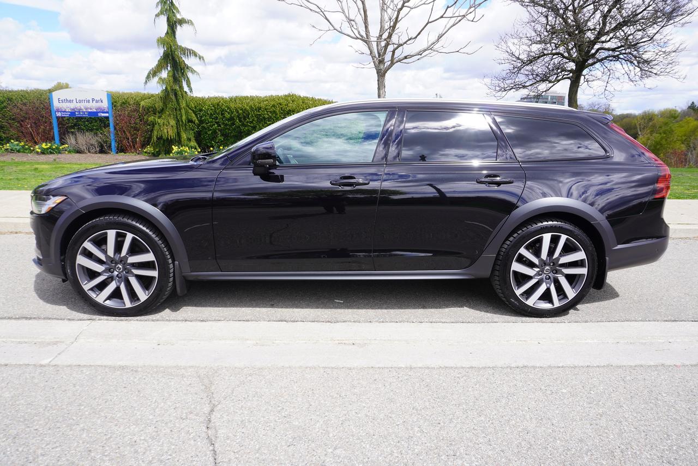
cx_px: 349
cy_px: 233
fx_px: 465
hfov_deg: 73.7
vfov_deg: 53.2
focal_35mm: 24
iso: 100
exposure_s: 1/125
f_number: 8
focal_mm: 16
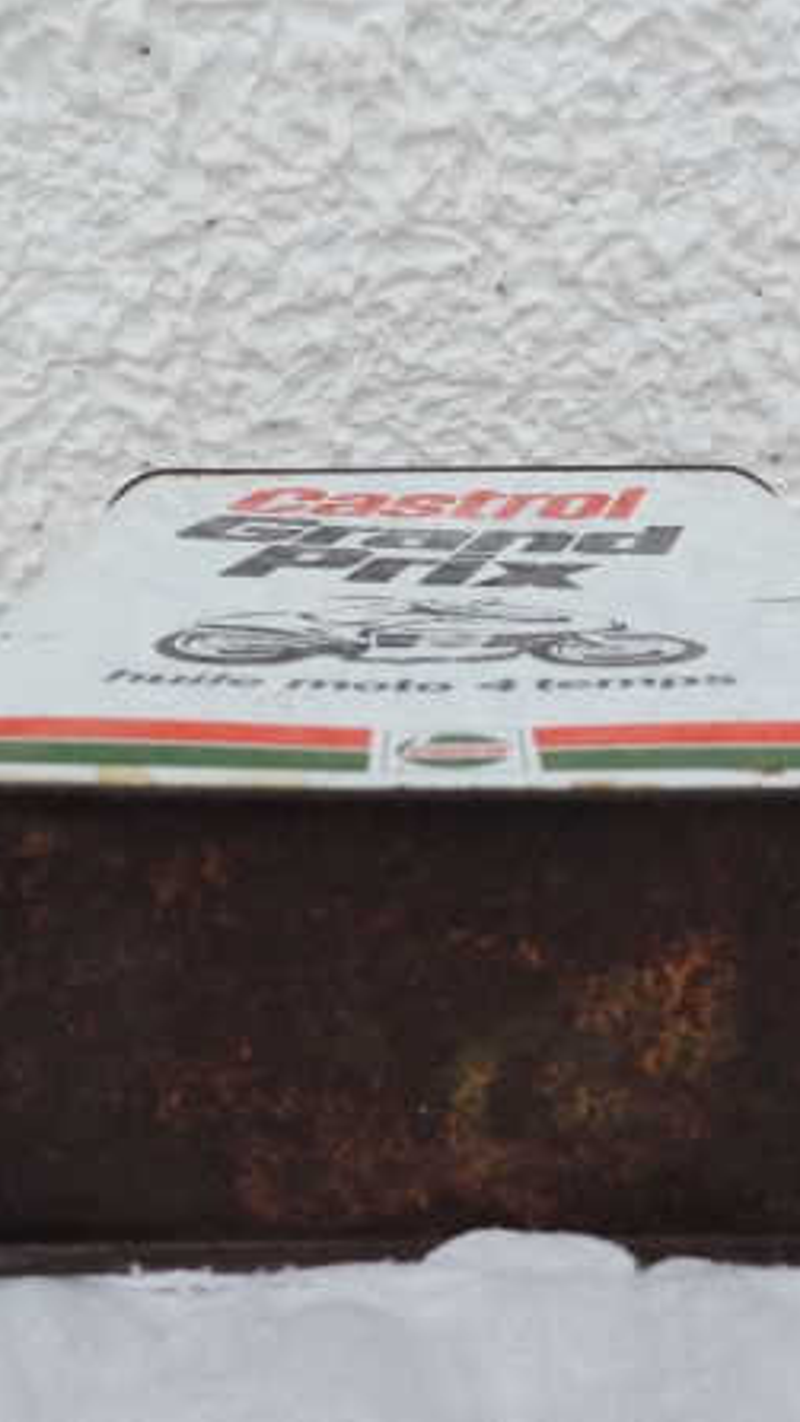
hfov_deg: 29.0
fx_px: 1546
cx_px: 443
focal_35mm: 41
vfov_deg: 49.4
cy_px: 708
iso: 80
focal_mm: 4.9
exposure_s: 1/320
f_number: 3.1
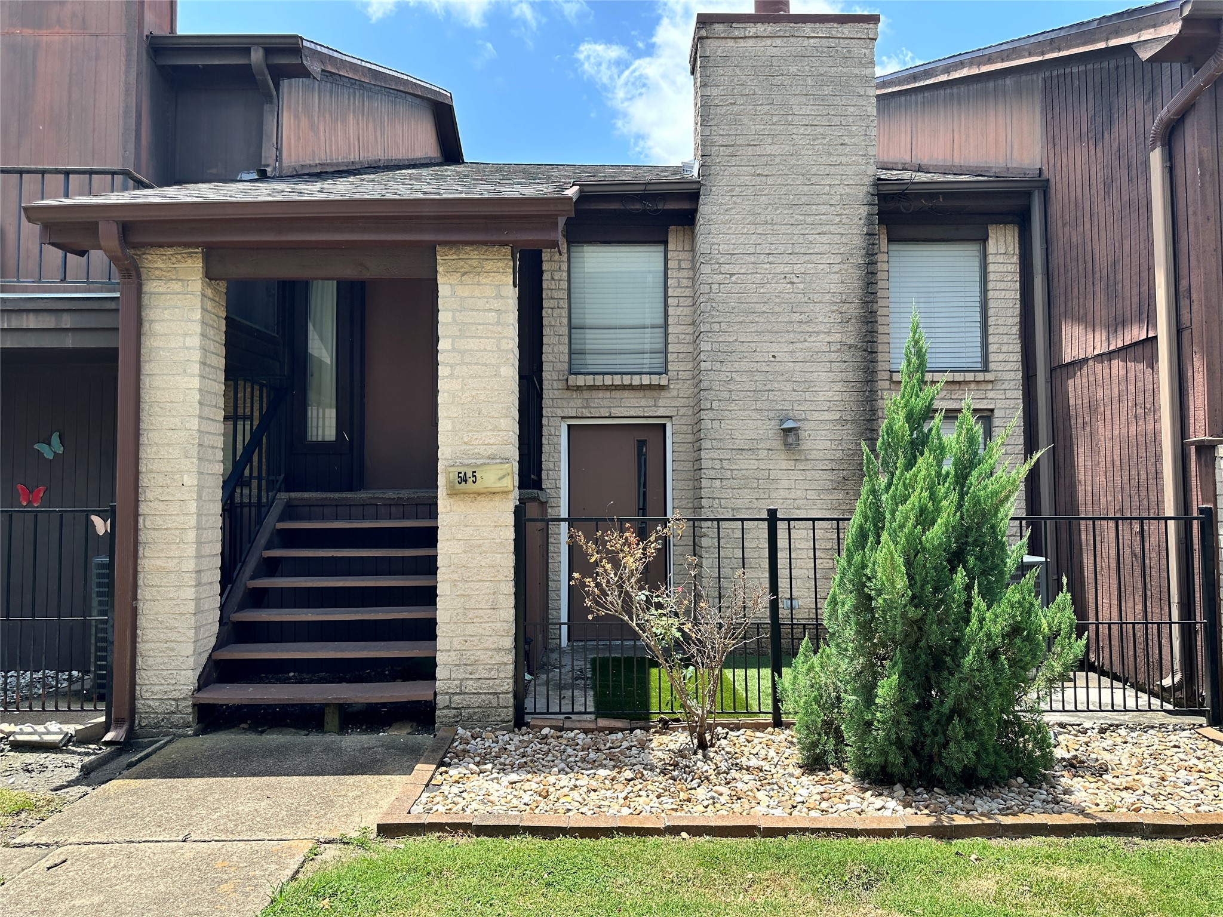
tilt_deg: +3.1
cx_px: 612
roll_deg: +0.4
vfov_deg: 56.8
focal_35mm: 24
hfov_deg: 71.6
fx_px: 848
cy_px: 458
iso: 80
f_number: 1.78
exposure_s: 1/1304
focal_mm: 6.86
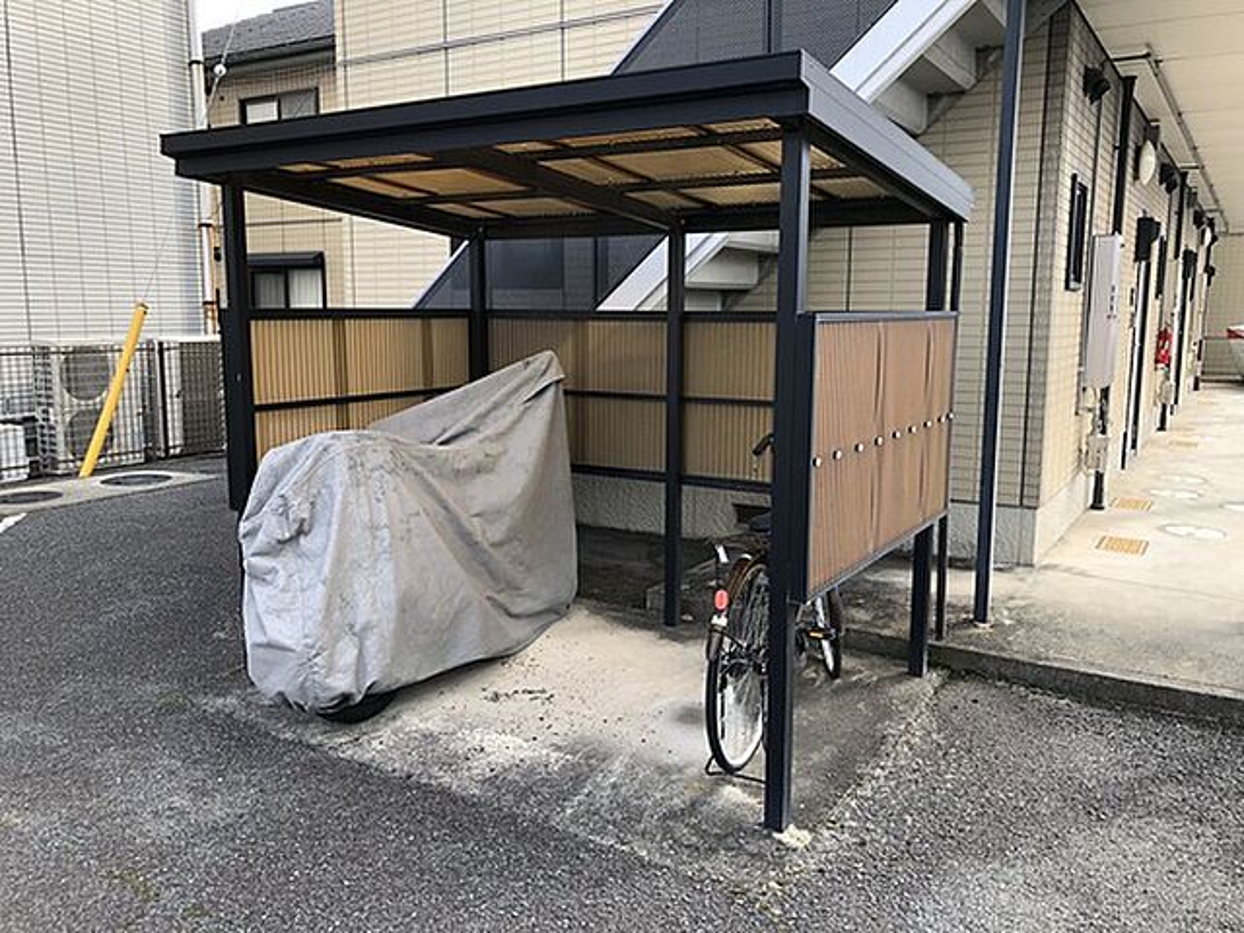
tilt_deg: -7.1
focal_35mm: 28
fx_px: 1006
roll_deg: +0.7
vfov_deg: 49.7
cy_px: 466
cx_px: 622
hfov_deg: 63.4
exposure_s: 1/173
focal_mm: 3.99
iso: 20
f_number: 1.8
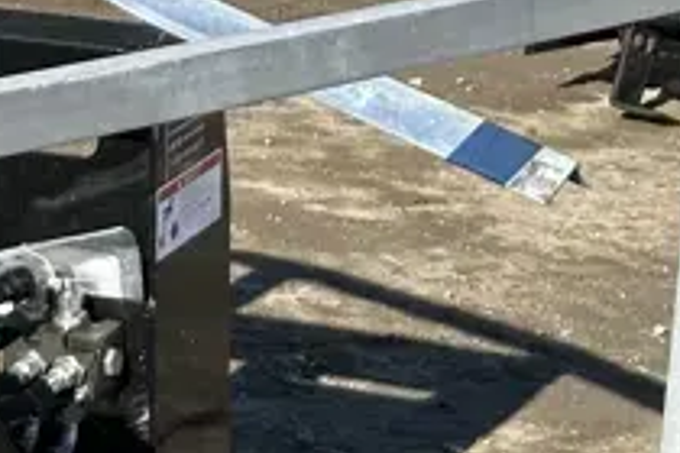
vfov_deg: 6.0
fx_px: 4306
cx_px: -709
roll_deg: -0.9
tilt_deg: -16.9
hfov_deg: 8.5
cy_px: 434
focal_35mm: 228
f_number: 1.78
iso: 64
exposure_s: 1/2070
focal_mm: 6.86
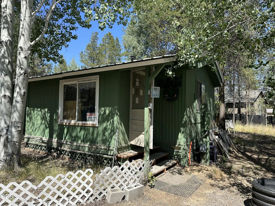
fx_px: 191
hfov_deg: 71.6
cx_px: 138
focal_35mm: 24
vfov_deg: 56.8
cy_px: 103
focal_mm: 6.86
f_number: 1.78
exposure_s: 1/1664
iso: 80
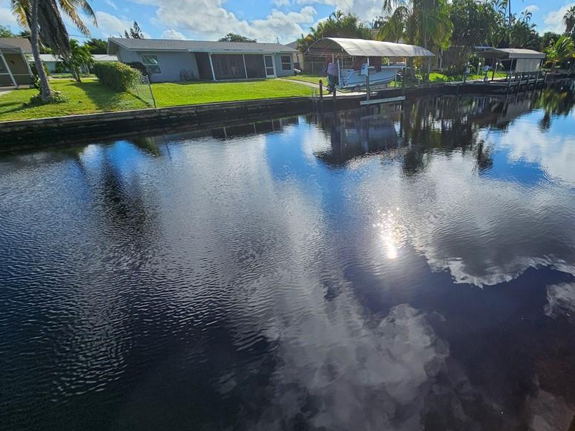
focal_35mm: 17
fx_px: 282
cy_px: 214
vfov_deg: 74.7
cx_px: 356
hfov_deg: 89.4
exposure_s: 1/3309
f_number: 2.2
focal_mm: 2.2
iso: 50
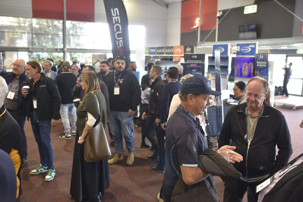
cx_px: 152
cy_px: 101
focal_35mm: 35
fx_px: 295
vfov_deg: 37.9
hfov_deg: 54.4
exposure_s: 1/60
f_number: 3.5
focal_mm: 35
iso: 800
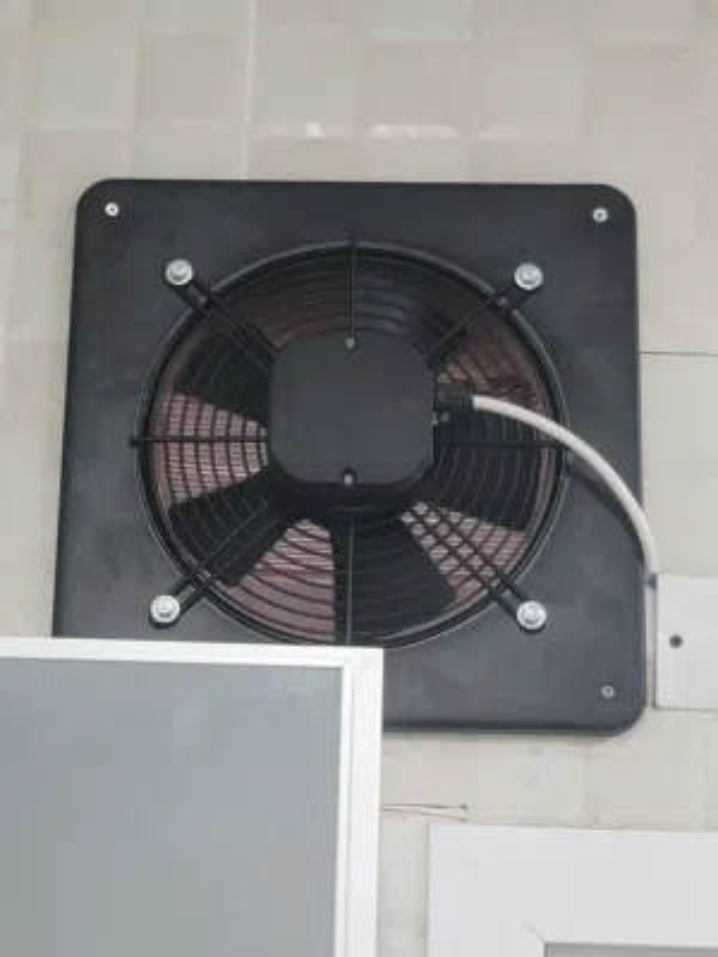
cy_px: 478
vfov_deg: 69.4
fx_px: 691
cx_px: 359
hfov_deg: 54.9
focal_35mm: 25
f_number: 1.8
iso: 320
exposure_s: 1/100
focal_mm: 7
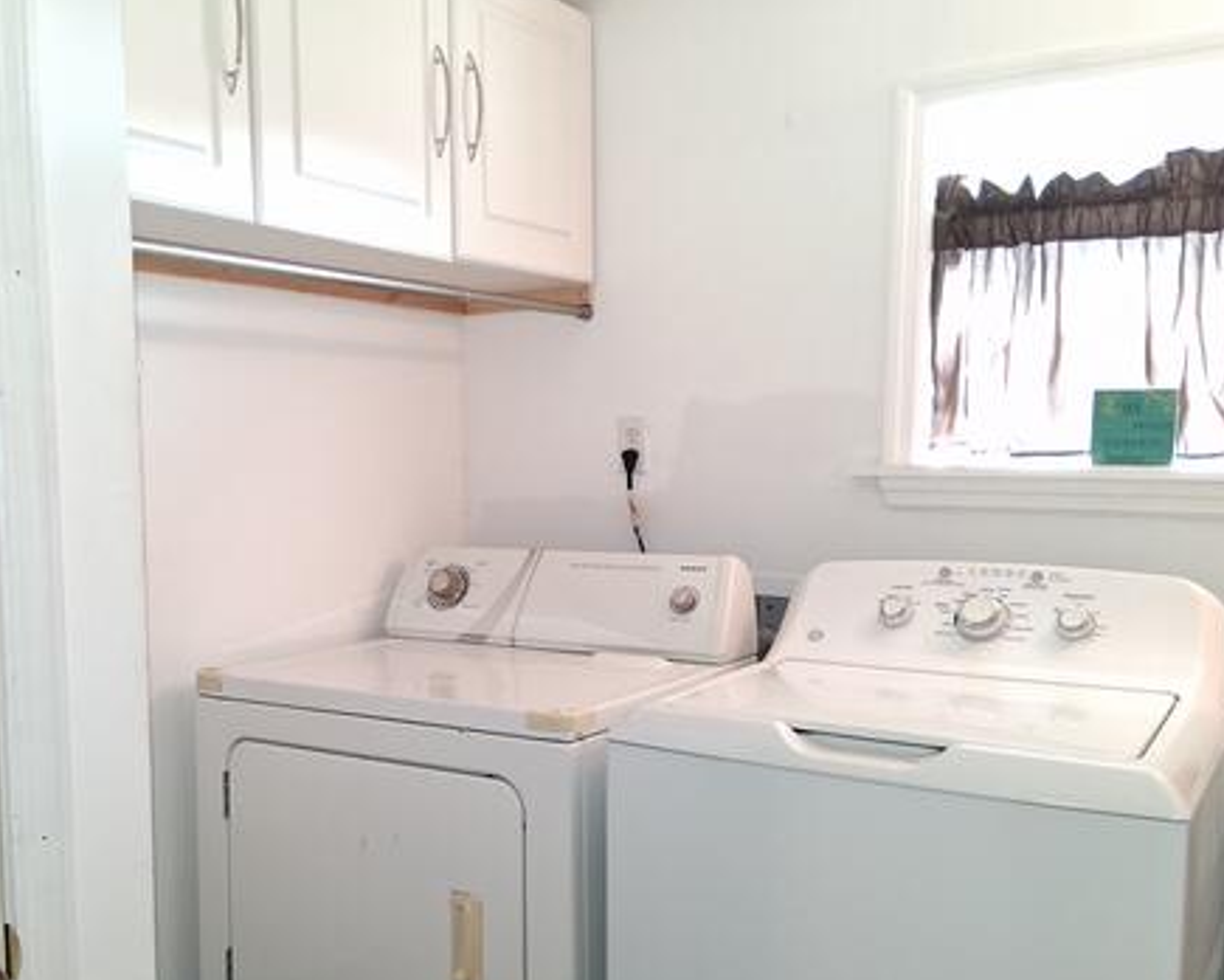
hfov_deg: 51.3
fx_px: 1268
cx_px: 504
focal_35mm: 35
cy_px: 566
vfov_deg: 42.1
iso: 500
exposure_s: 1/60
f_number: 1.8
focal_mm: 3.98
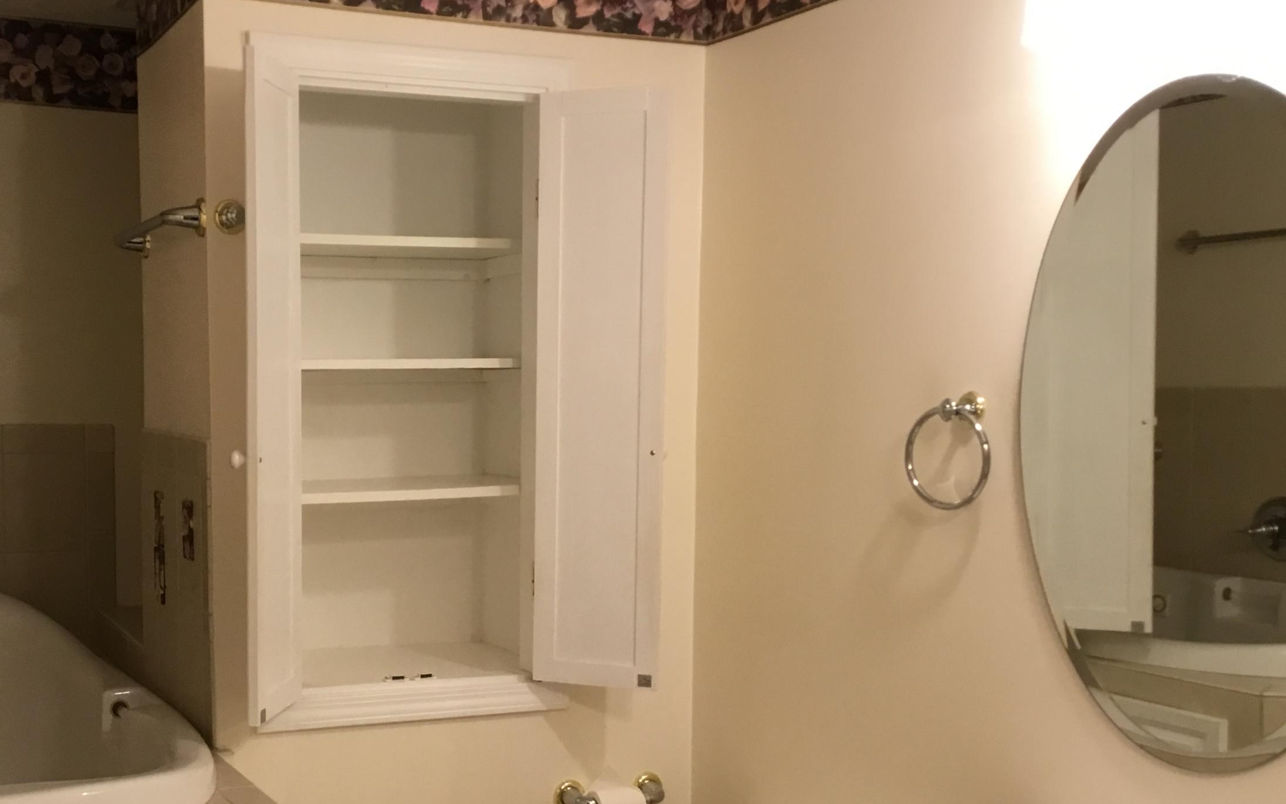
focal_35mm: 45
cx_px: 420
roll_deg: -0.9
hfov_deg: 43.7
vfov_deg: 28.4
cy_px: 527
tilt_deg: -6.1
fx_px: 1577
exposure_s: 1/30
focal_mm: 3.3
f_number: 2.4
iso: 64
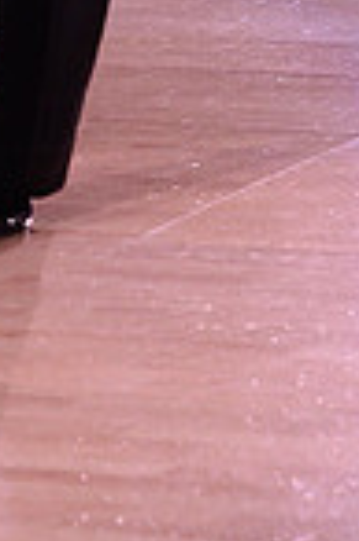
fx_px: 5128
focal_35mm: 342
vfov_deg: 5.9
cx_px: -24
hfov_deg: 4.0
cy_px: -445
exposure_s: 1/250
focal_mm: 86
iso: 2000
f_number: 5.6
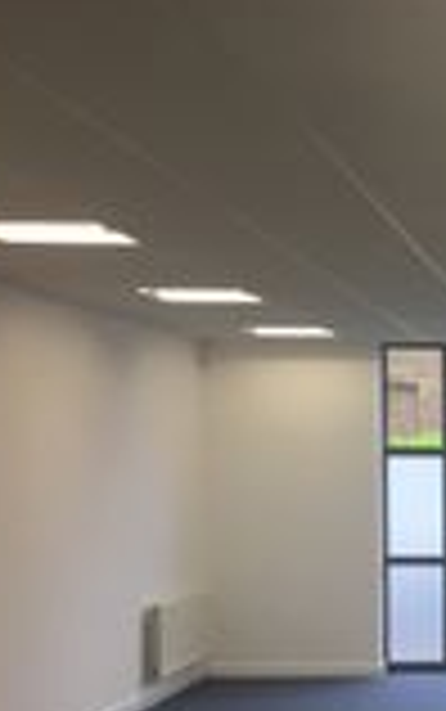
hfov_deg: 15.3
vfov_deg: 26.1
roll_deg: +0.4
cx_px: 694
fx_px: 1514
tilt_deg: -3.5
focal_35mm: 78
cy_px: 549
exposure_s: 1/33
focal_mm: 4.15
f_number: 2.2
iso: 25
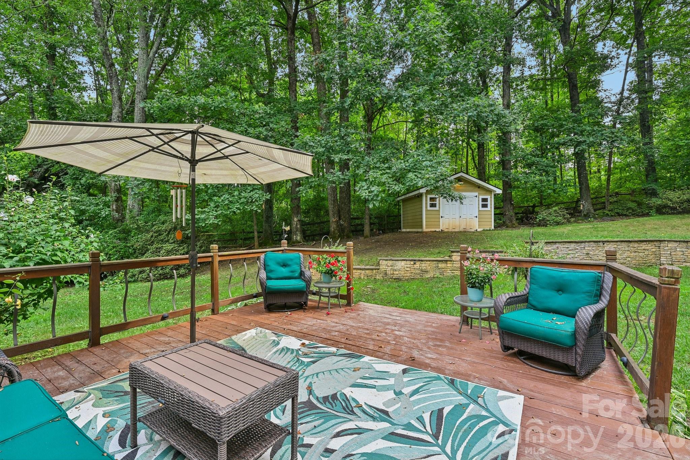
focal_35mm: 16
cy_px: 230
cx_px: 345
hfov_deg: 96.7
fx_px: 307
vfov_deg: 73.7
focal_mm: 16
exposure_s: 1/40
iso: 100
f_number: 8
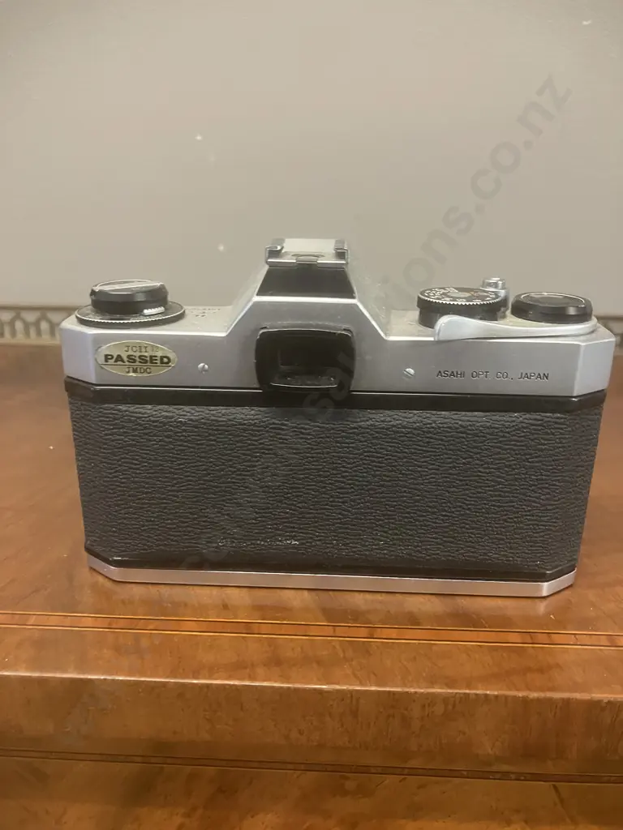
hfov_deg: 49.7
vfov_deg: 63.4
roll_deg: -0.7
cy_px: 415
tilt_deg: -19.8
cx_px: 312
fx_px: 672
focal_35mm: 28
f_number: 1.8
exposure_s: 1/33
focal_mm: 3.99
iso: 320
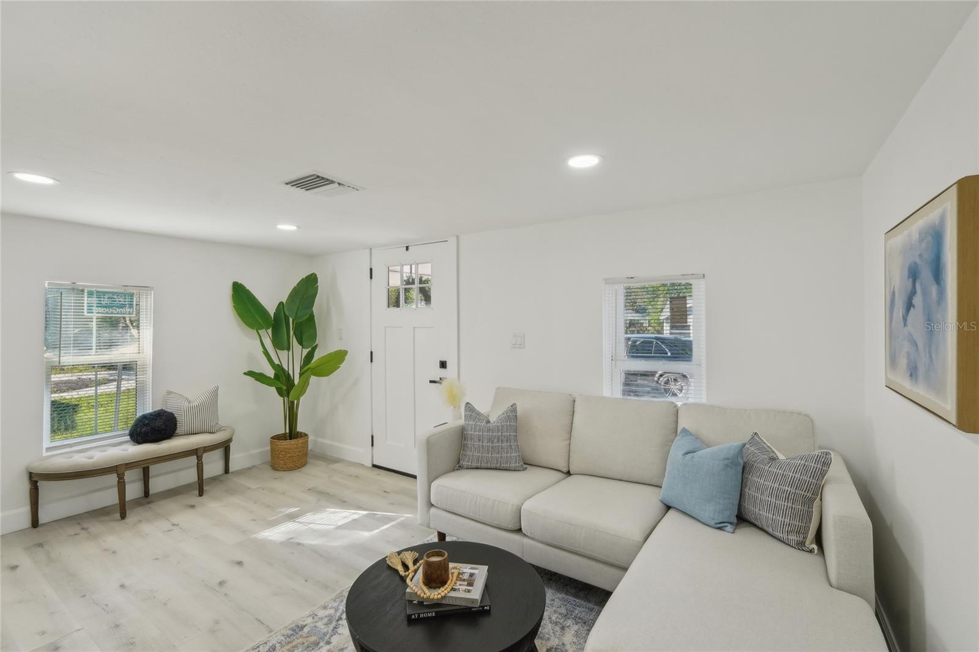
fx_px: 408
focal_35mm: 15
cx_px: 490
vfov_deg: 77.3
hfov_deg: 100.4
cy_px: 326
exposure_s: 1/50
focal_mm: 10
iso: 400
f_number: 8
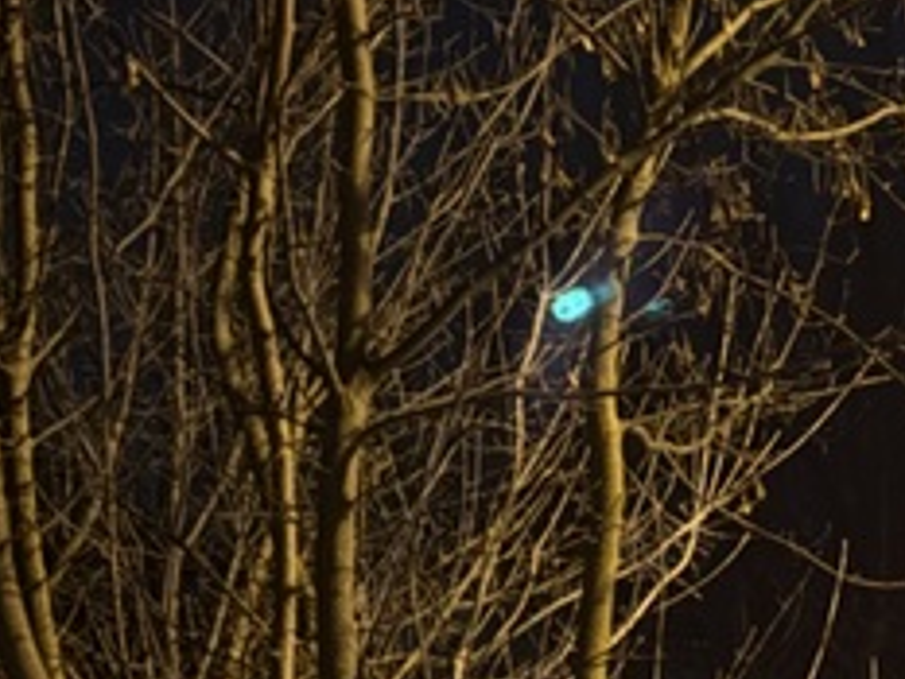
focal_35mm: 247
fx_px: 6461
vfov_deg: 6.0
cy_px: 846
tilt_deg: +1.4
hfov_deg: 7.9
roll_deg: +0.1
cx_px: 1332
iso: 200
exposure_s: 1/12
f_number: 1.78
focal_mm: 6.76
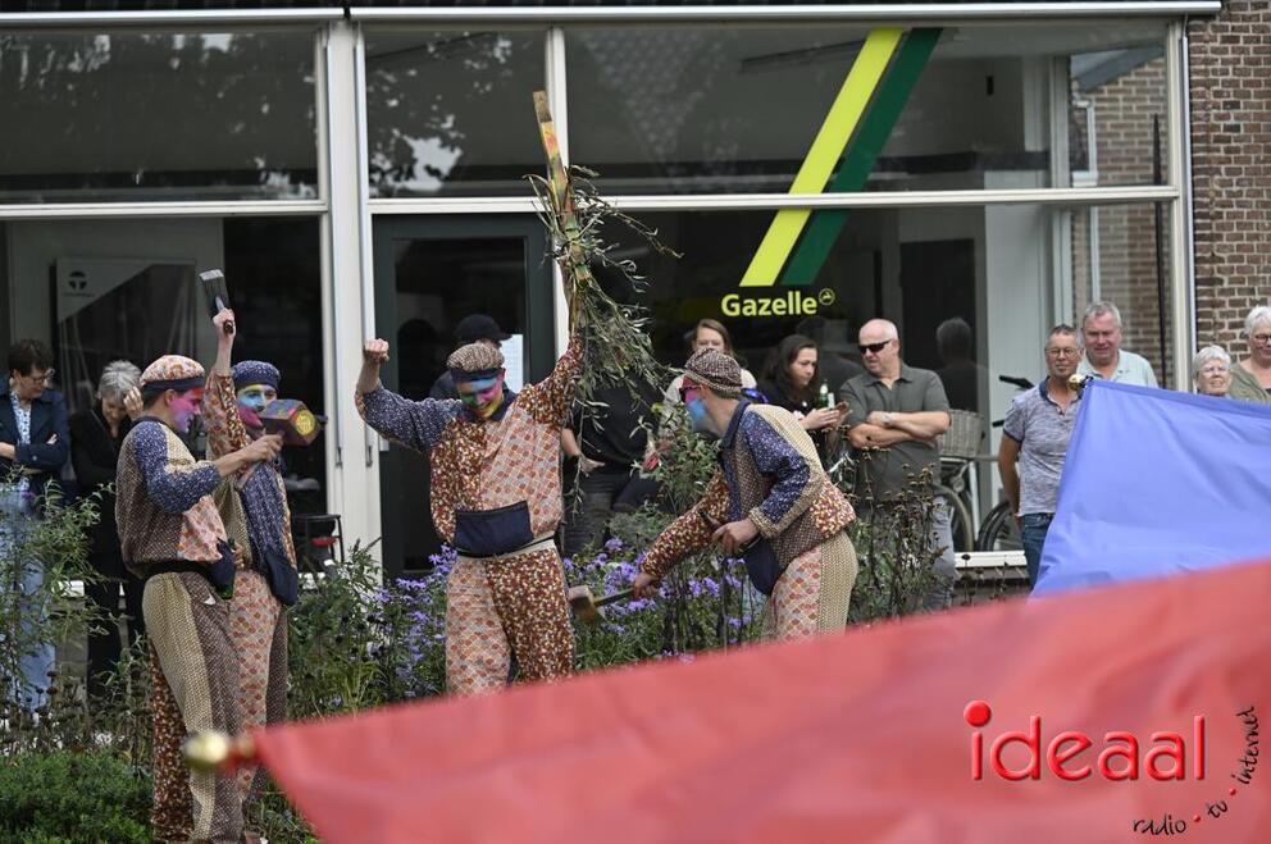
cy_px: 422
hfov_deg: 11.8
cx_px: 636
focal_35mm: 175
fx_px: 6171
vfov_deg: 7.8
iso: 320
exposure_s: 1/640
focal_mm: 175
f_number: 4.8
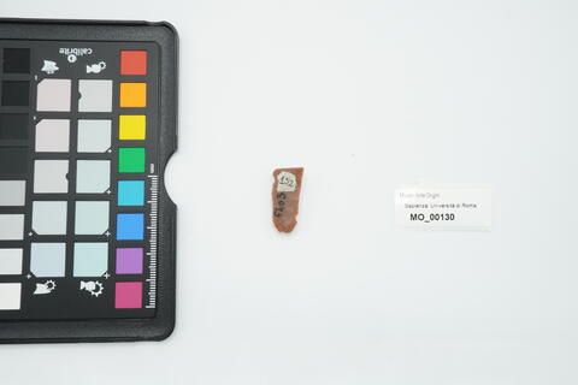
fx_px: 554
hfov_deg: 55.1
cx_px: 289
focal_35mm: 34
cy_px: 192
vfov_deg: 38.4
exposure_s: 1/10
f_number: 16
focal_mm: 23
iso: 100
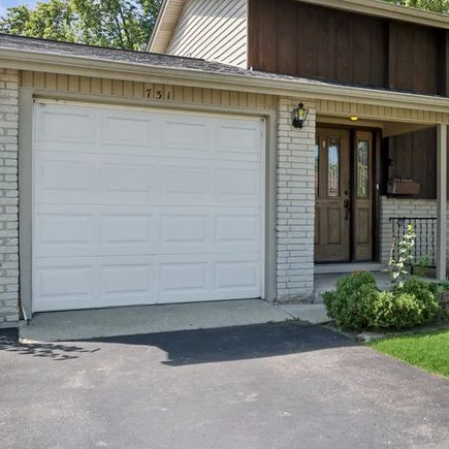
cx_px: 385
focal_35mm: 42
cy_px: 224
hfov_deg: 37.9
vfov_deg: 40.0
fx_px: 616
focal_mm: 14
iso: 250
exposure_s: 1/320
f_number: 8
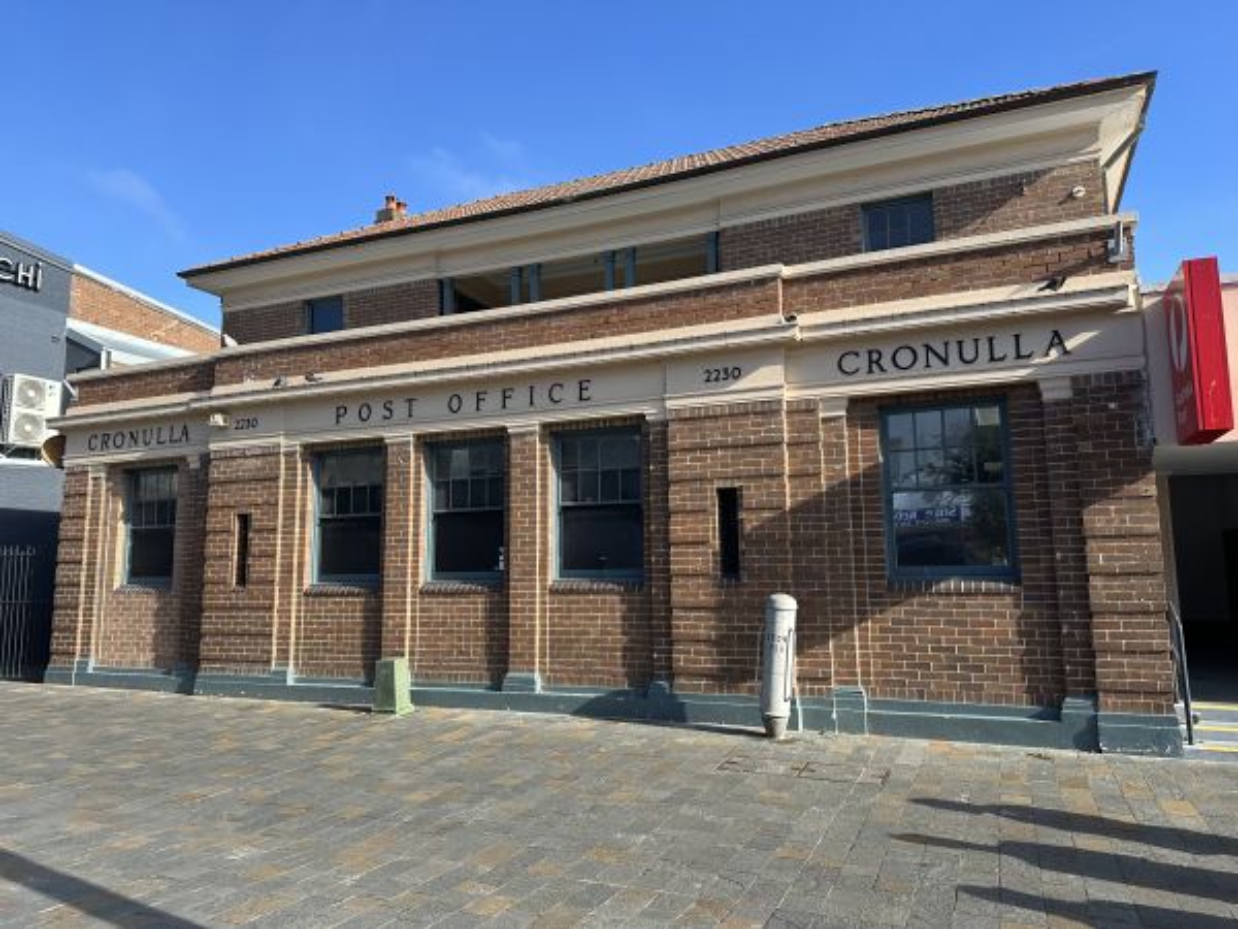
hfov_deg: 71.6
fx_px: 858
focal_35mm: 24
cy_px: 464
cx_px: 619
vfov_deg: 56.8
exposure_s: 1/1751
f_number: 1.78
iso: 80
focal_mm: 6.86
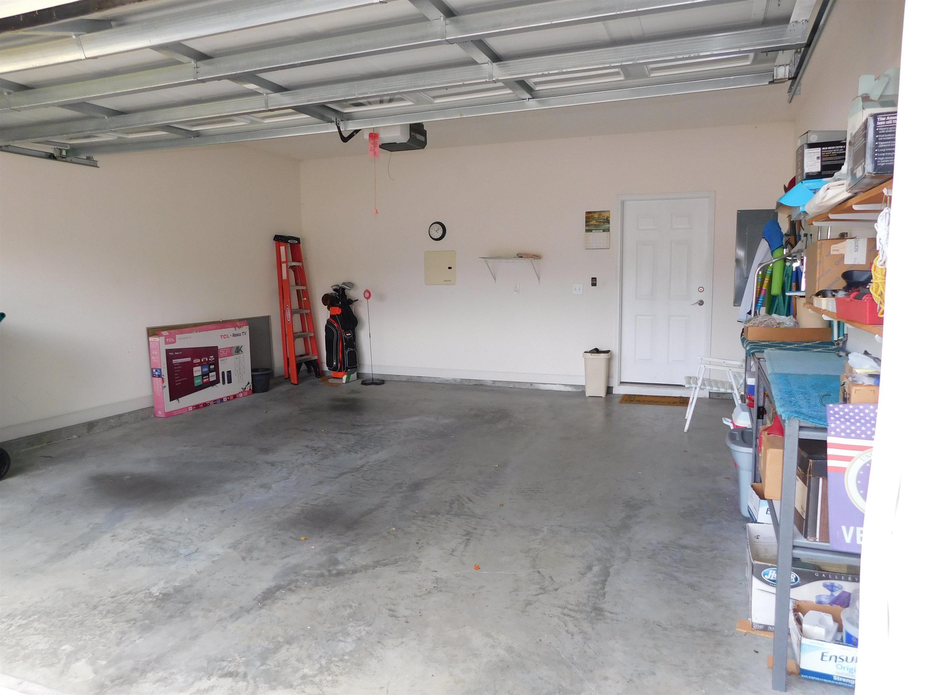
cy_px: 348
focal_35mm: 24
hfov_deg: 71.6
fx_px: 643
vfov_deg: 56.8
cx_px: 464
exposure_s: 1/80
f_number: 3
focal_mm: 4.1
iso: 125
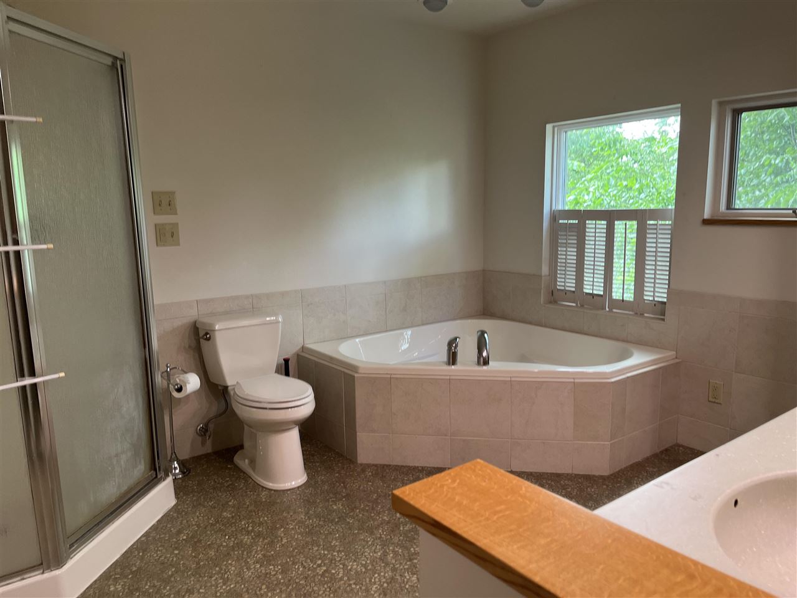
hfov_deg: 67.3
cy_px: 299
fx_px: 599
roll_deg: -0.6
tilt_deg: -8.5
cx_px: 398
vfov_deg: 53.1
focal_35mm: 26
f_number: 1.6
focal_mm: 5.1
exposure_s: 1/60
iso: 64
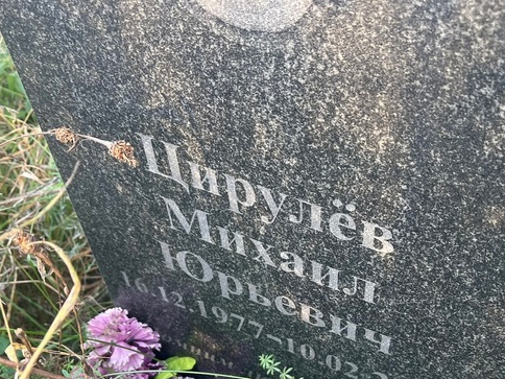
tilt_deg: -50.3
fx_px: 627
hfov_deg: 43.6
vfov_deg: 32.6
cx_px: 311
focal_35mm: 43
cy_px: 310
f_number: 1.5
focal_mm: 5.7
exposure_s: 1/121
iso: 80
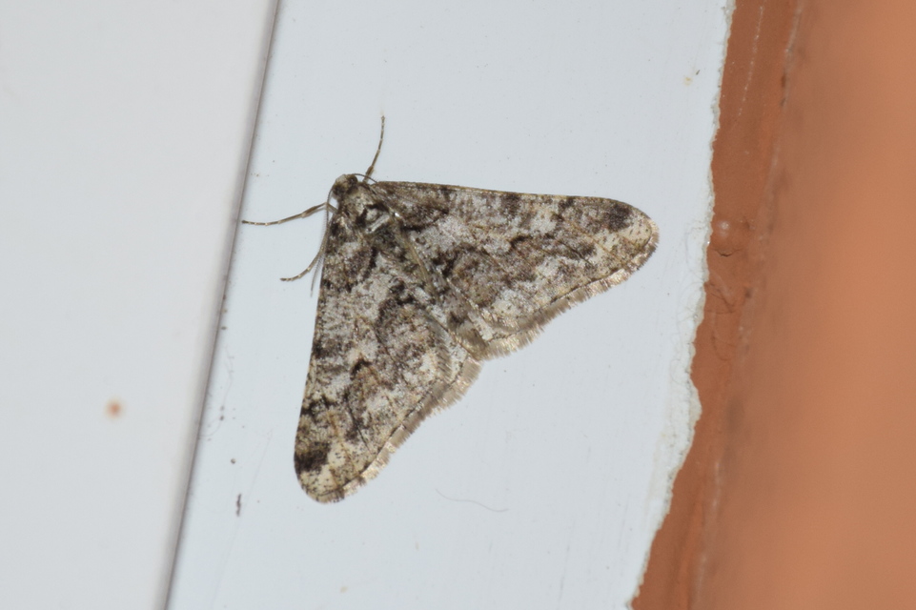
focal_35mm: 210
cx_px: 458
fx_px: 5341
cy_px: 305
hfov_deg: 9.8
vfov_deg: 6.5
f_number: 5.6
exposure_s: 1/60
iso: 400
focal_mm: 140
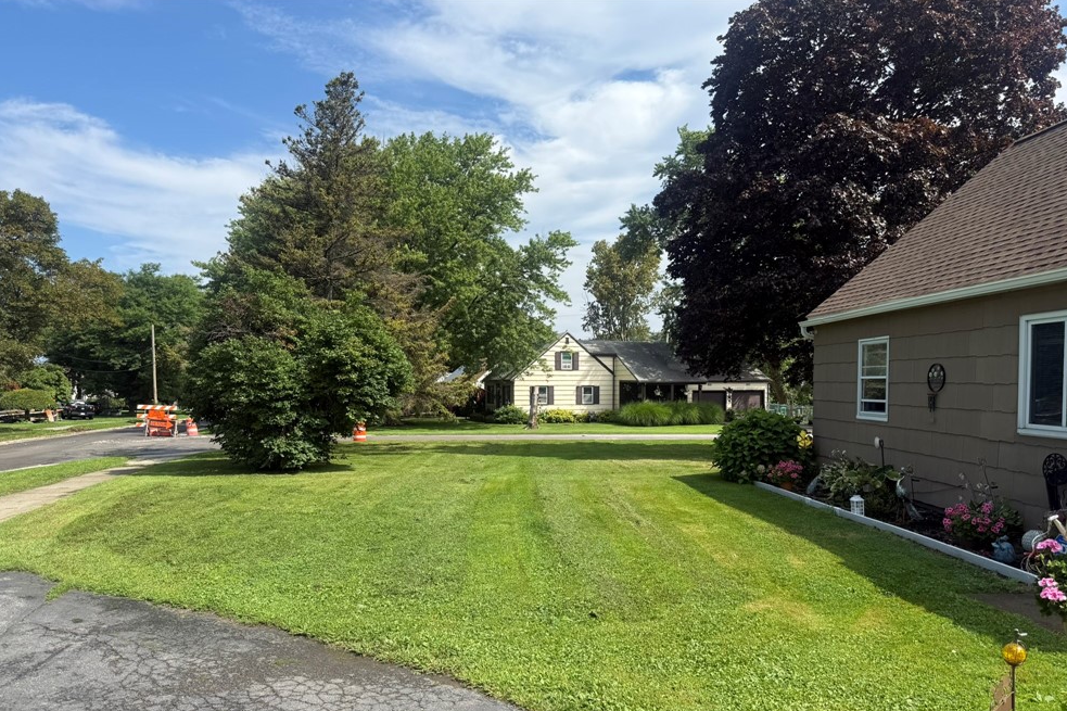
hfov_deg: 69.4
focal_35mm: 26
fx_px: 770
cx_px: 536
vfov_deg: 49.3
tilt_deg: -1.8
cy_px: 414
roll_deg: -0.7
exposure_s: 1/3759
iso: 80
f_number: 1.78
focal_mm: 6.76
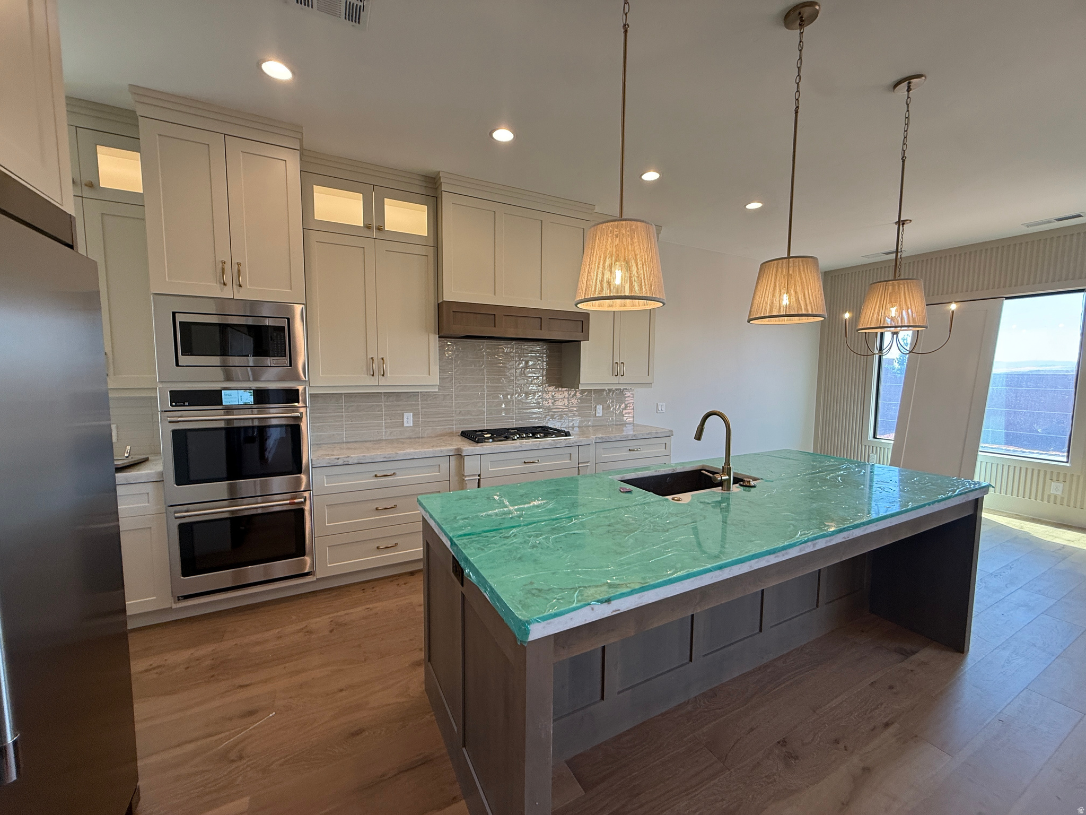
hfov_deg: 102.1
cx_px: 543
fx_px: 439
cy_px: 408
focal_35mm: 14
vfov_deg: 85.7
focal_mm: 2.22
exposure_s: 1/120
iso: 80
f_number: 2.2
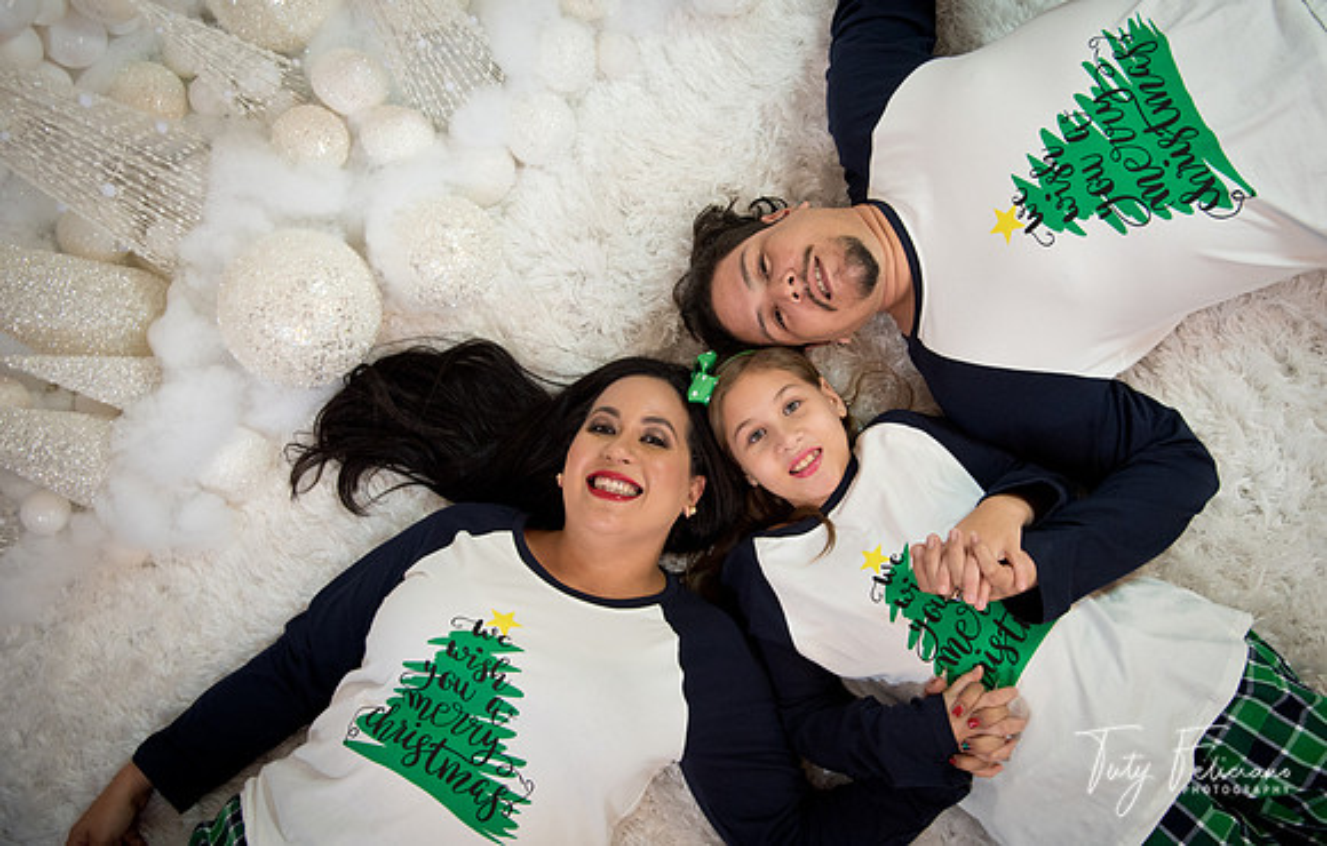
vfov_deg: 33.1
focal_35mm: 39
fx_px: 1423
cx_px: 730
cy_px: 359
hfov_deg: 49.9
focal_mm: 35
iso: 1000
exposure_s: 1/100
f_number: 4.5
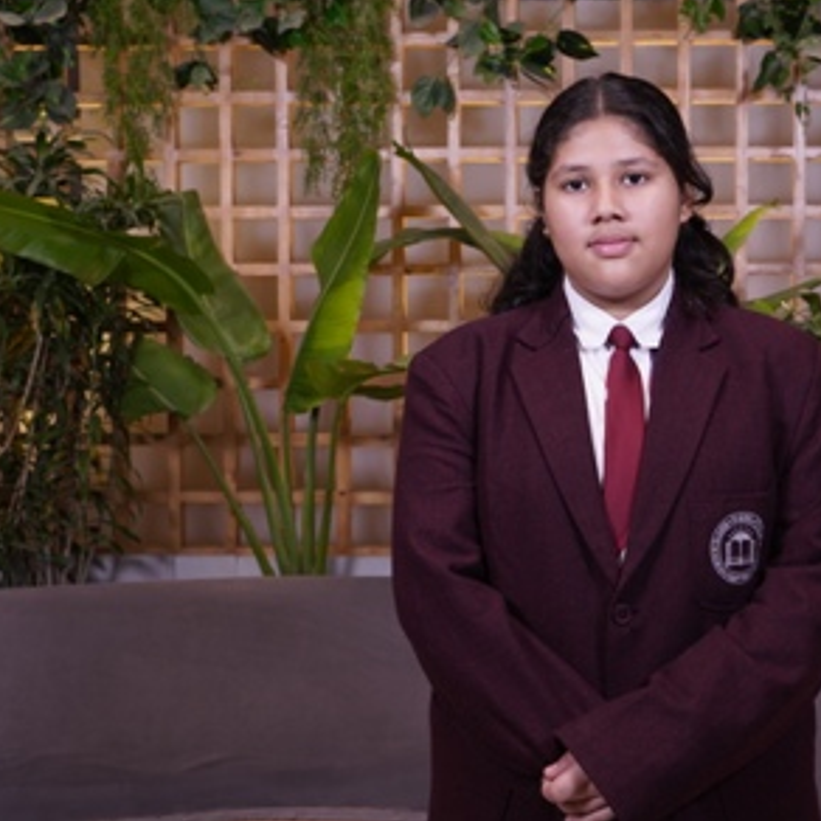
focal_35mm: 56
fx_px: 1503
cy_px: 403
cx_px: 610
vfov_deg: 30.6
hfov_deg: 30.1
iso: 500
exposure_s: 1/125
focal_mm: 29
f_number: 5
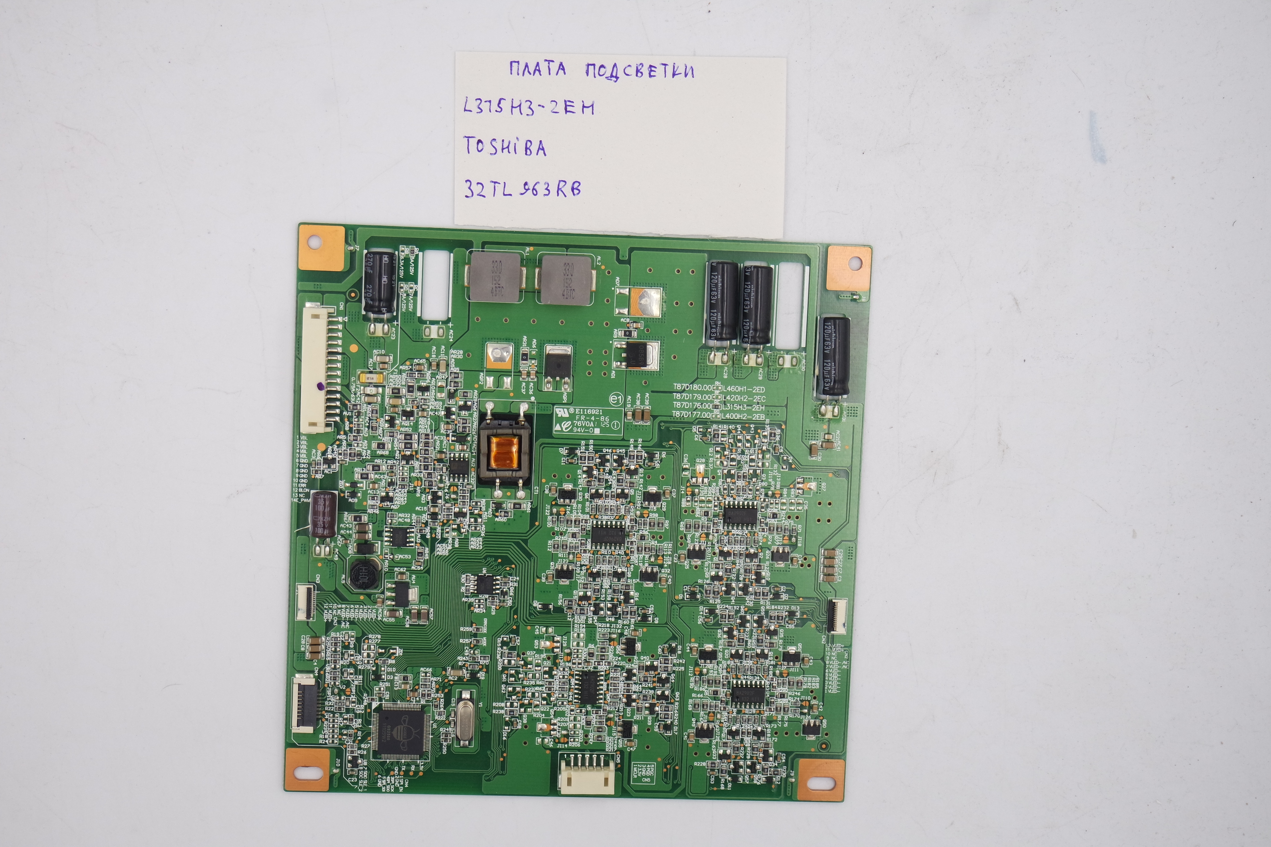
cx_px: 636
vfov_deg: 25.1
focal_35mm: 54
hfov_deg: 36.9
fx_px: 1906
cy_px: 424
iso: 200
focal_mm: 20
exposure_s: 1/125
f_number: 5
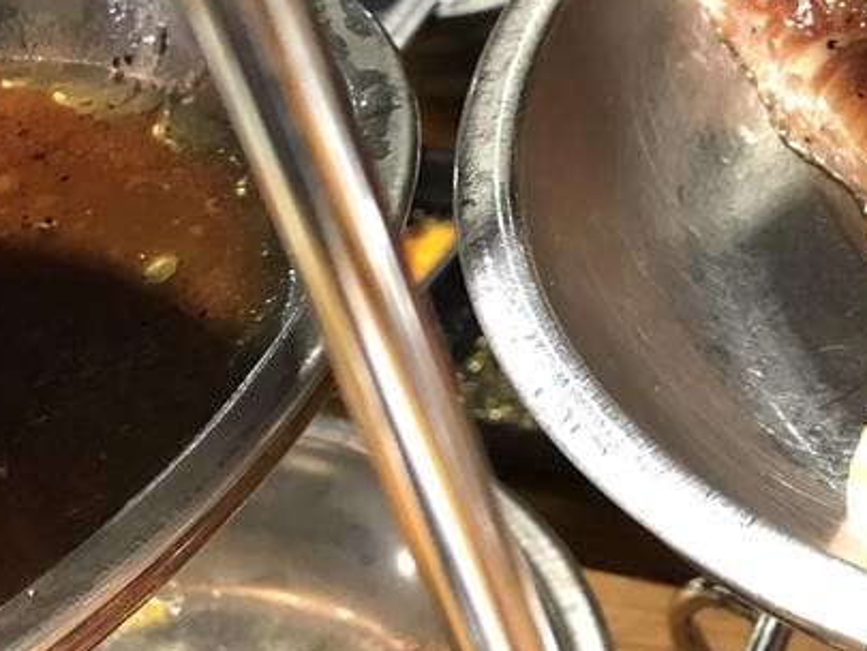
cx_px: 1152
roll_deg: +5.4
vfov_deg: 17.7
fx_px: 2079
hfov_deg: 21.2
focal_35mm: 83
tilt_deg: -37.1
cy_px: 152
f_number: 1.8
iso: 100
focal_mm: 3.99
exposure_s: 1/11
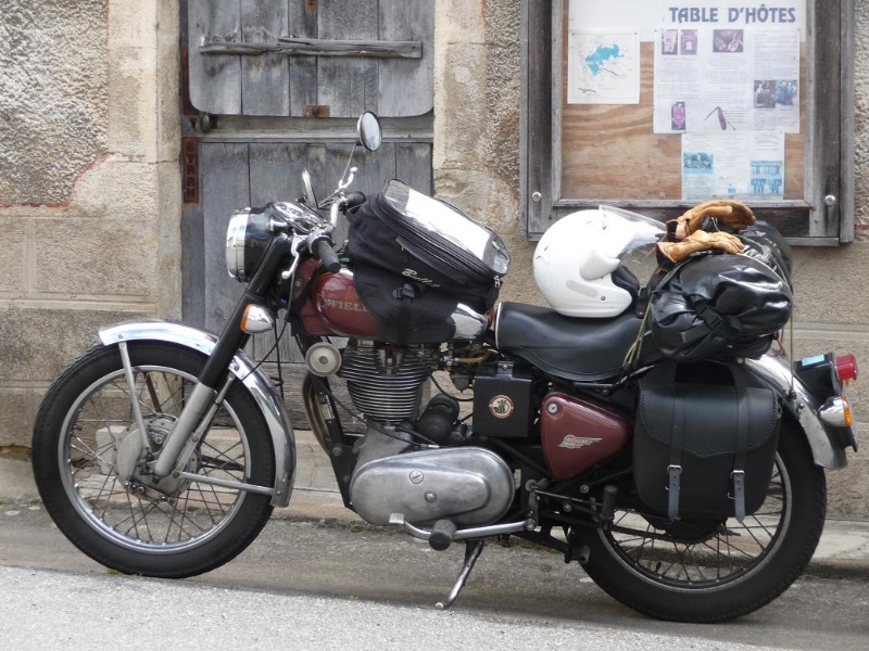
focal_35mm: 147
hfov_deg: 13.4
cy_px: 326
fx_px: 3690
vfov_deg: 10.1
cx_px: 434
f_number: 4.8
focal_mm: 25.2
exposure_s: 1/160
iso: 100
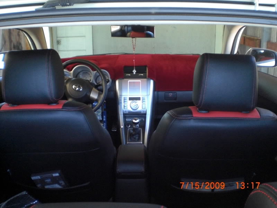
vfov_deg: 37.7
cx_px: 138
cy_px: 104
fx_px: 304
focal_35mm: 38
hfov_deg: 49.0
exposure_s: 1/60
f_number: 3.1
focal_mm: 6.3
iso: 400
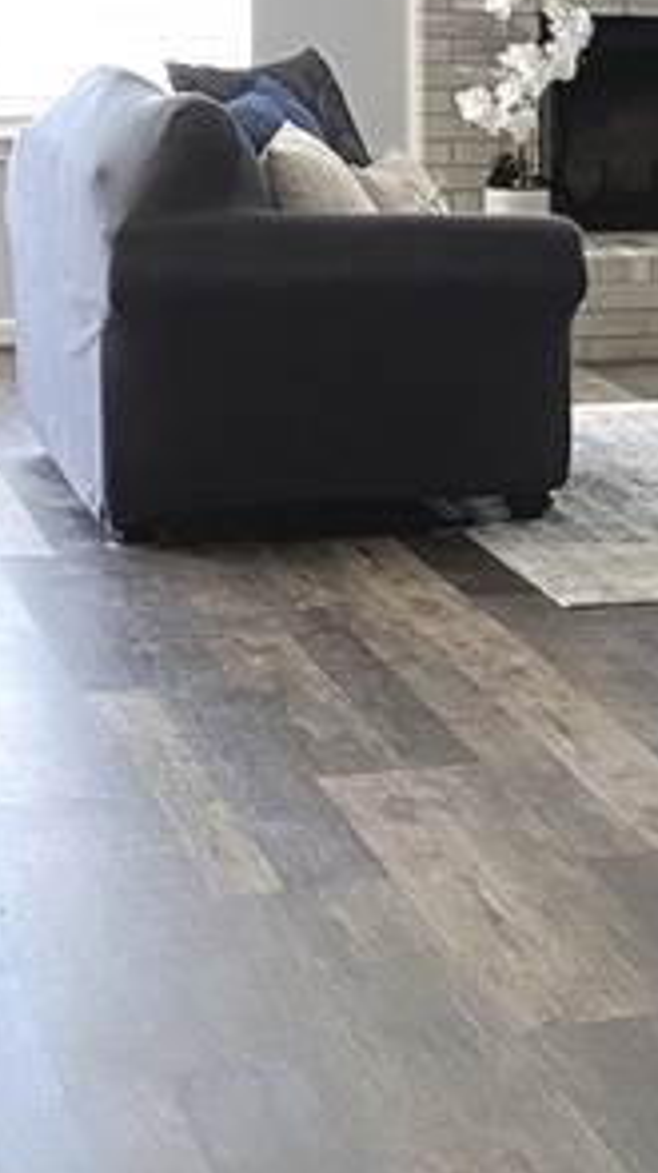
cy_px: 431
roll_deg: -2.7
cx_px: 1456
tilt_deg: -7.3
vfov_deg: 20.5
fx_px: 3231
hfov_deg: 10.4
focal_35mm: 104
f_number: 1.8
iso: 160
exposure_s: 1/60
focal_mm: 4.25
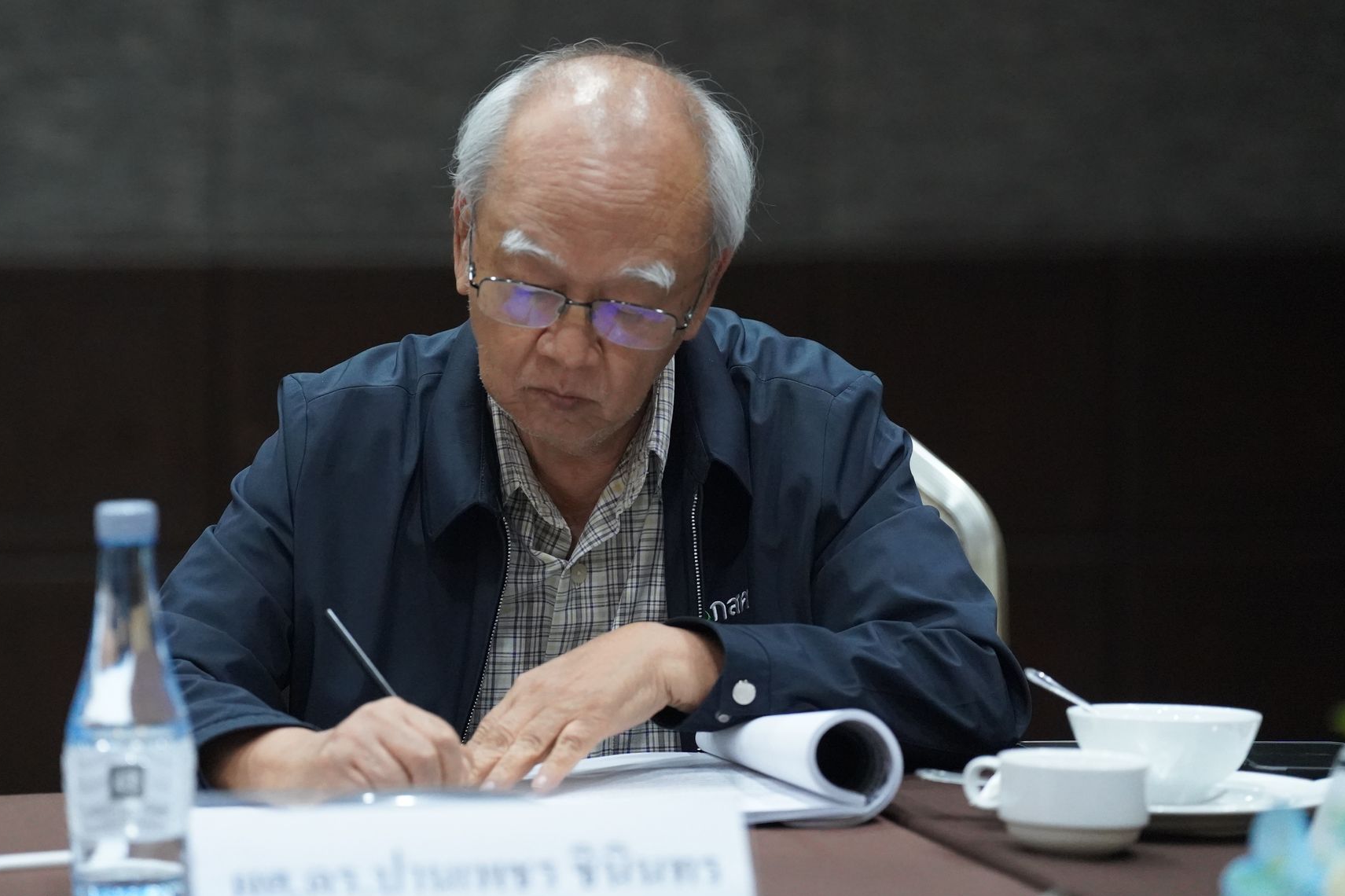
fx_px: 6462
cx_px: 562
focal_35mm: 173
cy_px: 424
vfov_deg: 7.9
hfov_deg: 11.9
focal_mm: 141
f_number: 3.2
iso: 10000
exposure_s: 1/400
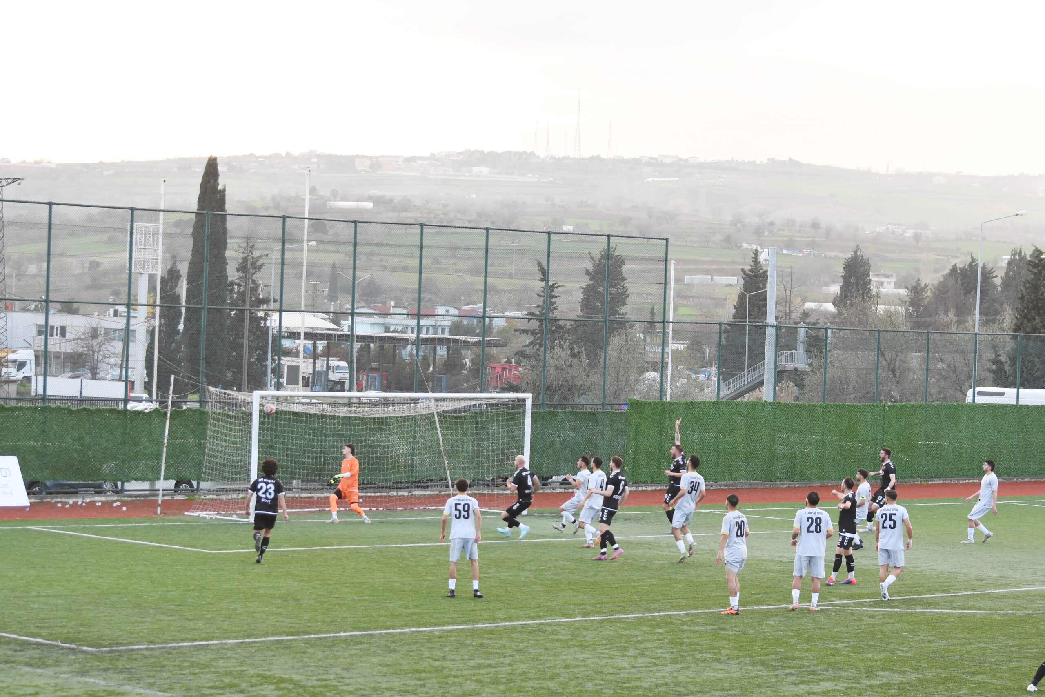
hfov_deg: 19.5
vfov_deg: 13.0
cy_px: 348
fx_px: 3048
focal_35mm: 105
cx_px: 522
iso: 400
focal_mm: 70
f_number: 4.5
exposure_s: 1/200
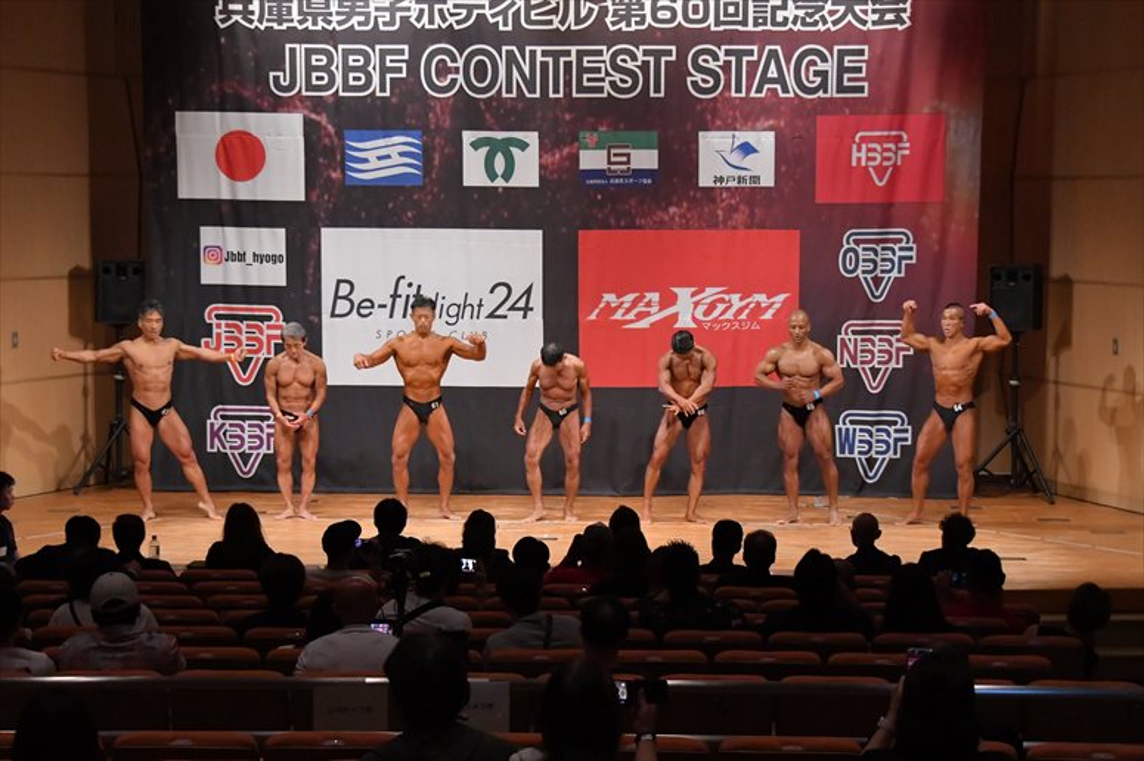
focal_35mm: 93
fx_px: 2954
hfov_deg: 21.9
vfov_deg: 14.7
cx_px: 572
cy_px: 380
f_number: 5.6
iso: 7200
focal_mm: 62
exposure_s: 1/400
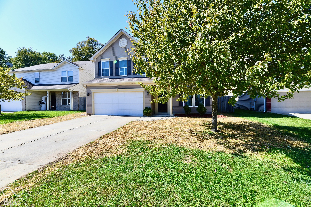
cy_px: 104
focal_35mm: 14
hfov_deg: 104.3
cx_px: 156
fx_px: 121
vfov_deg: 81.2
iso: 640
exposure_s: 1/400
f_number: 11
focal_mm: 14
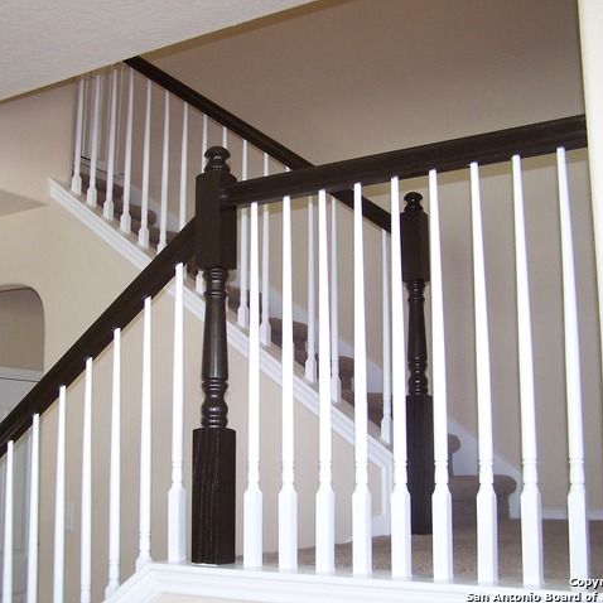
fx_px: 887
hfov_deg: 37.5
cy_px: 302
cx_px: 262
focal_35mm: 45
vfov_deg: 37.6
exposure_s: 1/20
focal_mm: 6.3
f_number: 2.8
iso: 140
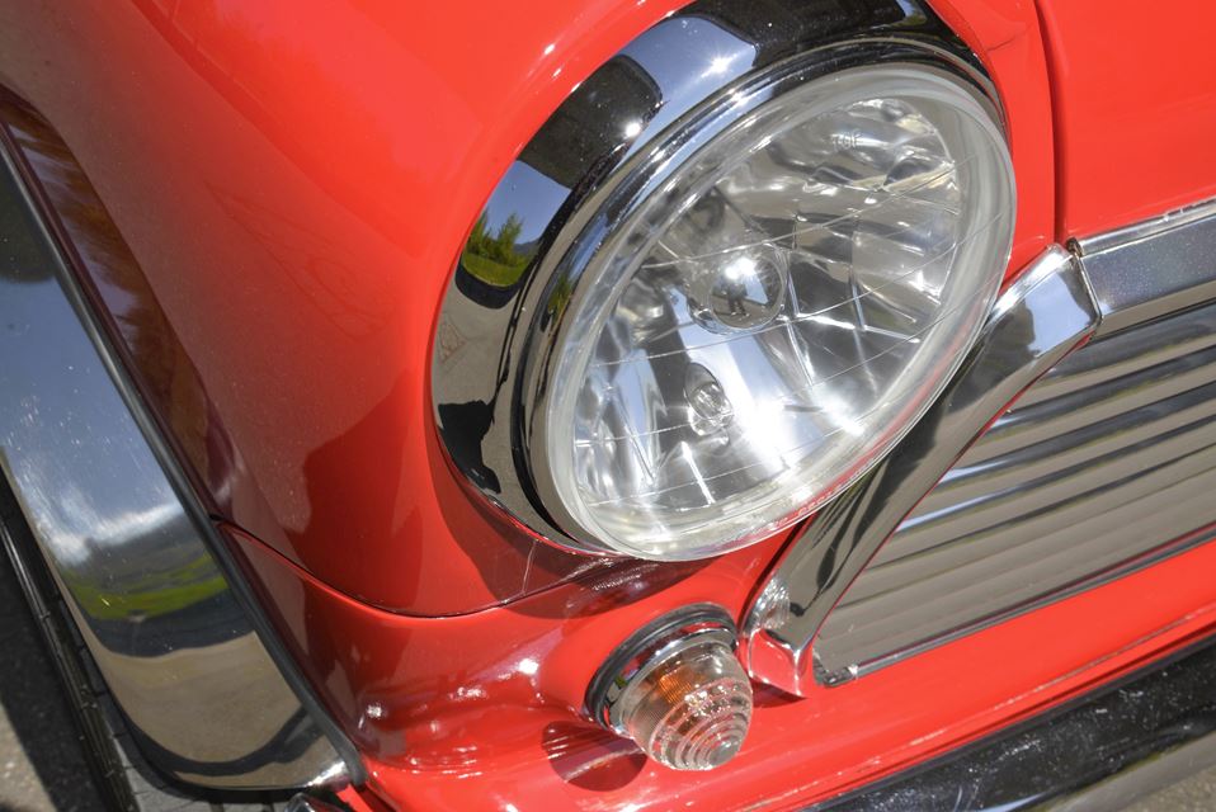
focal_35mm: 38
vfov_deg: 35.1
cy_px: 406
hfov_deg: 50.7
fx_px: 1284
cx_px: 608
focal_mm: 38
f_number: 13
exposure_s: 1/200
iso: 100
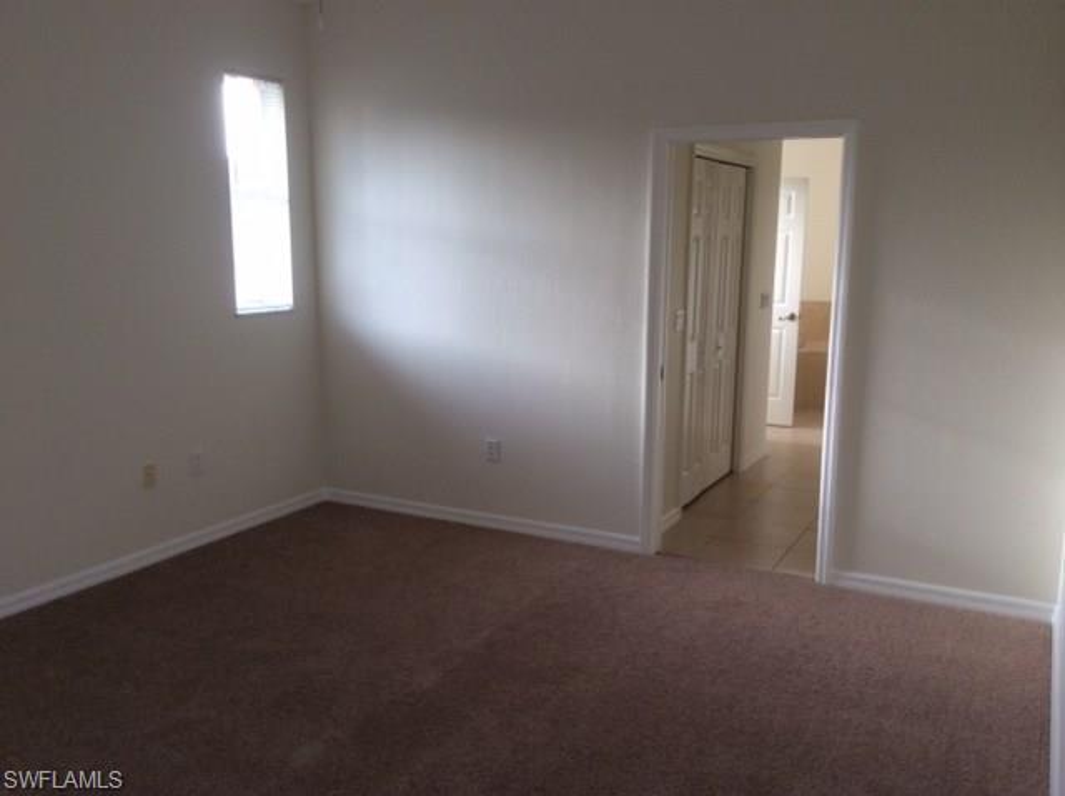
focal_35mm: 33
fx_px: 1014
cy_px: 398
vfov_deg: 42.8
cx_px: 532
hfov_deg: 55.4
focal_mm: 3.3
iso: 40
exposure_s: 1/30
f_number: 2.4
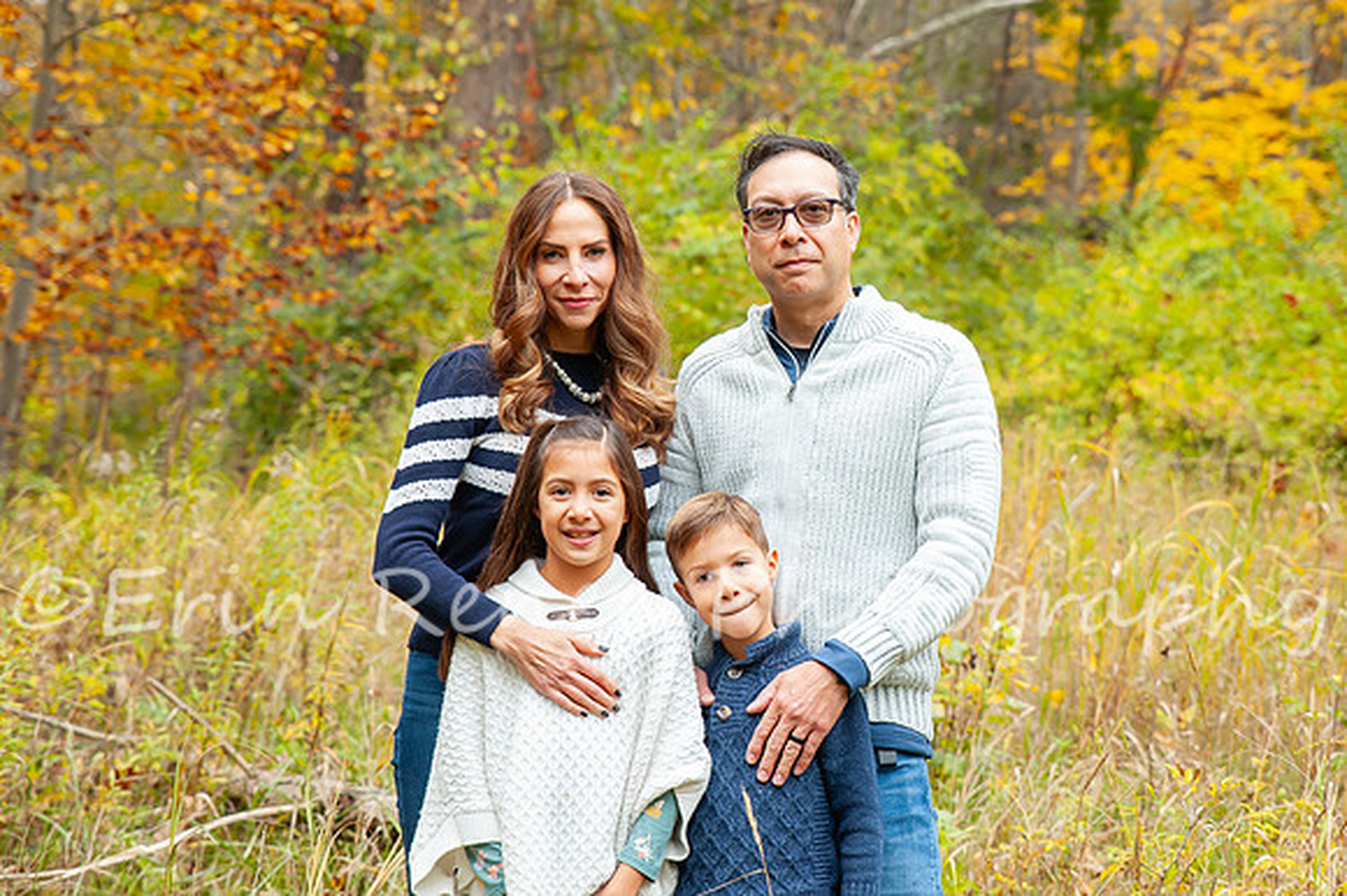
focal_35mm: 81
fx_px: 3036
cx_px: 784
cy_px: 376
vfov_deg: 16.8
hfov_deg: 25.0
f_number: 4.5
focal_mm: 68
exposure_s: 1/160
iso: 400
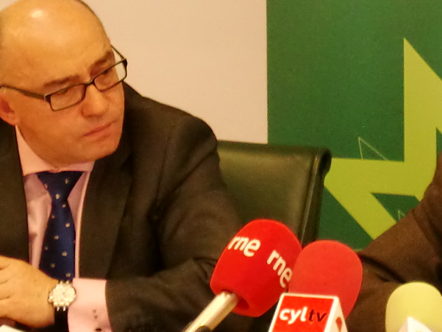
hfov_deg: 12.4
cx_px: 440
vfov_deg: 9.3
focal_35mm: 158
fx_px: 2017
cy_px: -16
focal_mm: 8.44
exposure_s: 1/60
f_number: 3.6
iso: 320
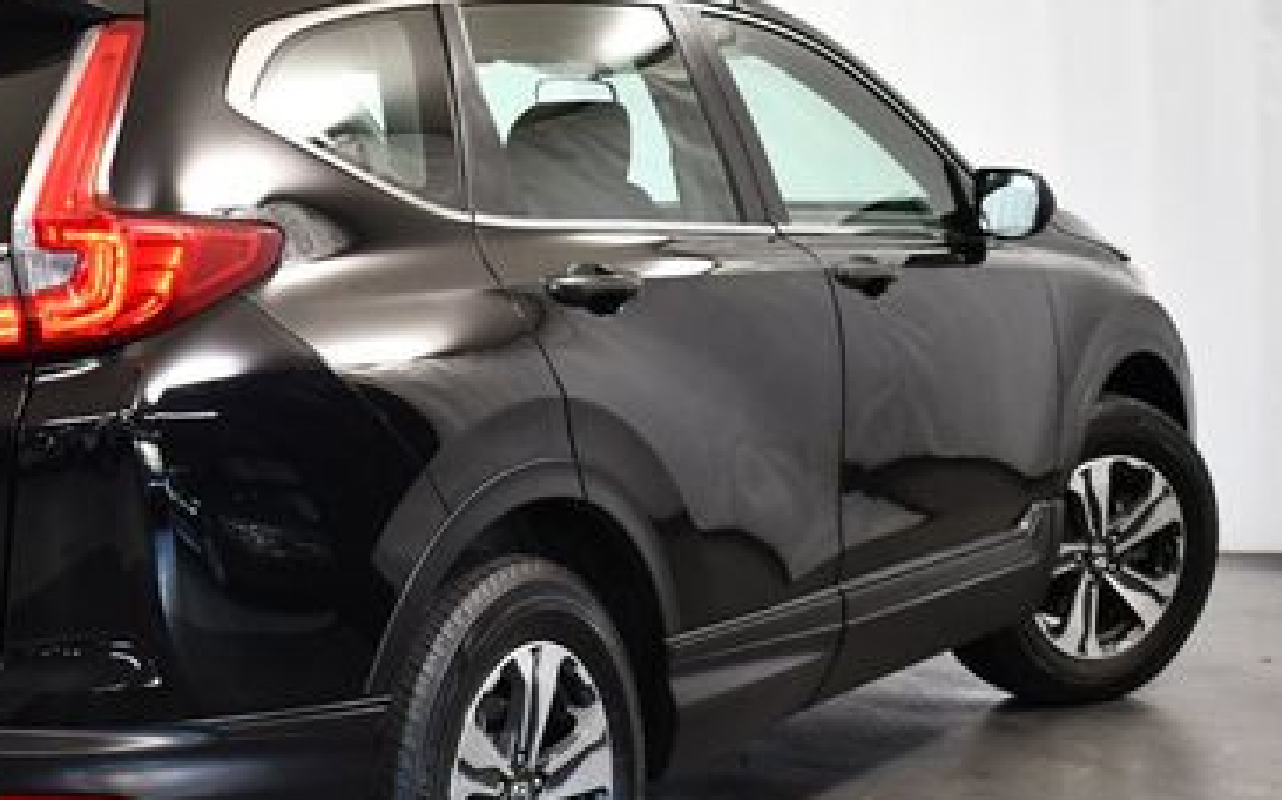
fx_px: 2758
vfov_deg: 16.5
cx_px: 285
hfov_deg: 25.8
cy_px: 451
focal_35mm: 79
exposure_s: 1/125
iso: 1250
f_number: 3.8
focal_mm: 22
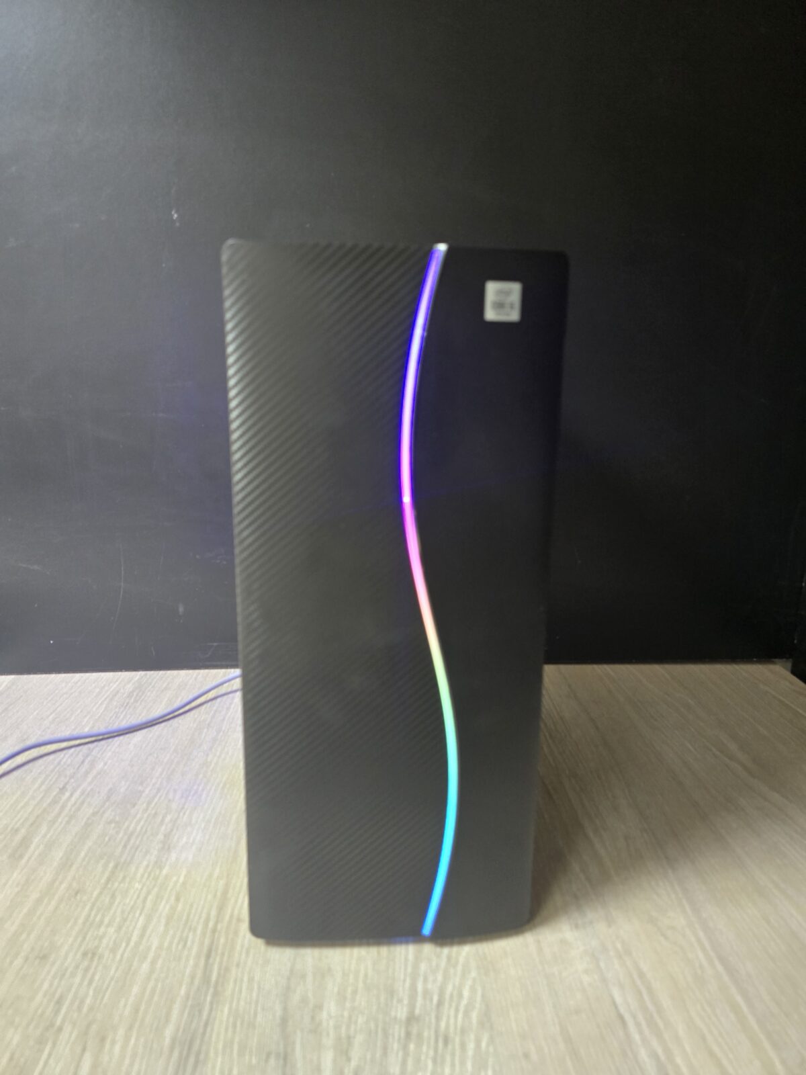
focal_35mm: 23
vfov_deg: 73.9
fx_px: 714
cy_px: 538
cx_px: 403
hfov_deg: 58.9
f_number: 1.7
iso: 800
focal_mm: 6.3
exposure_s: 1/60
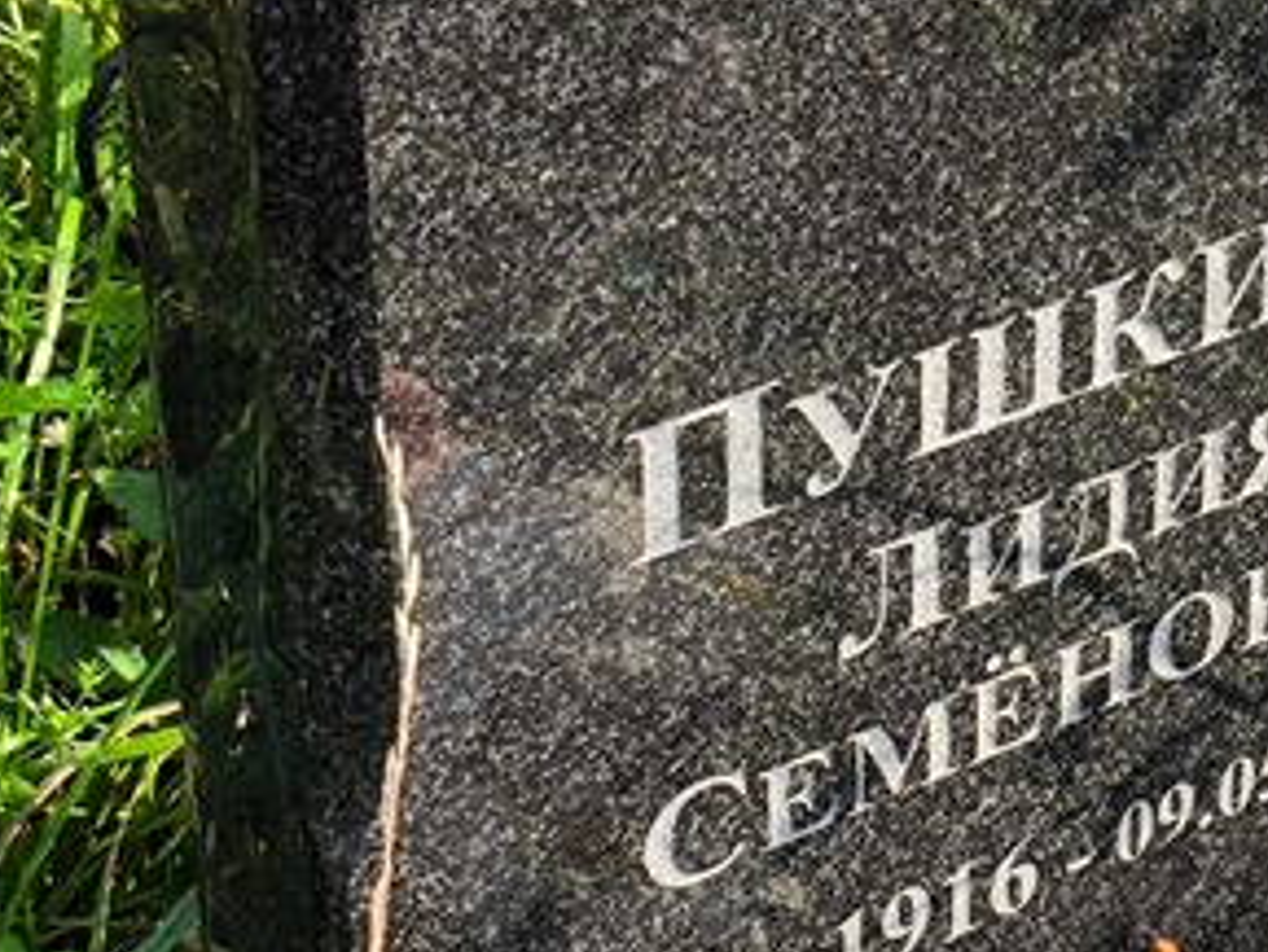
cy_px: 417
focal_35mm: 138
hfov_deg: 14.3
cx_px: 910
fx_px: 5057
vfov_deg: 10.8
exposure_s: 1/532
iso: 50
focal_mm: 4.71
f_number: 1.7
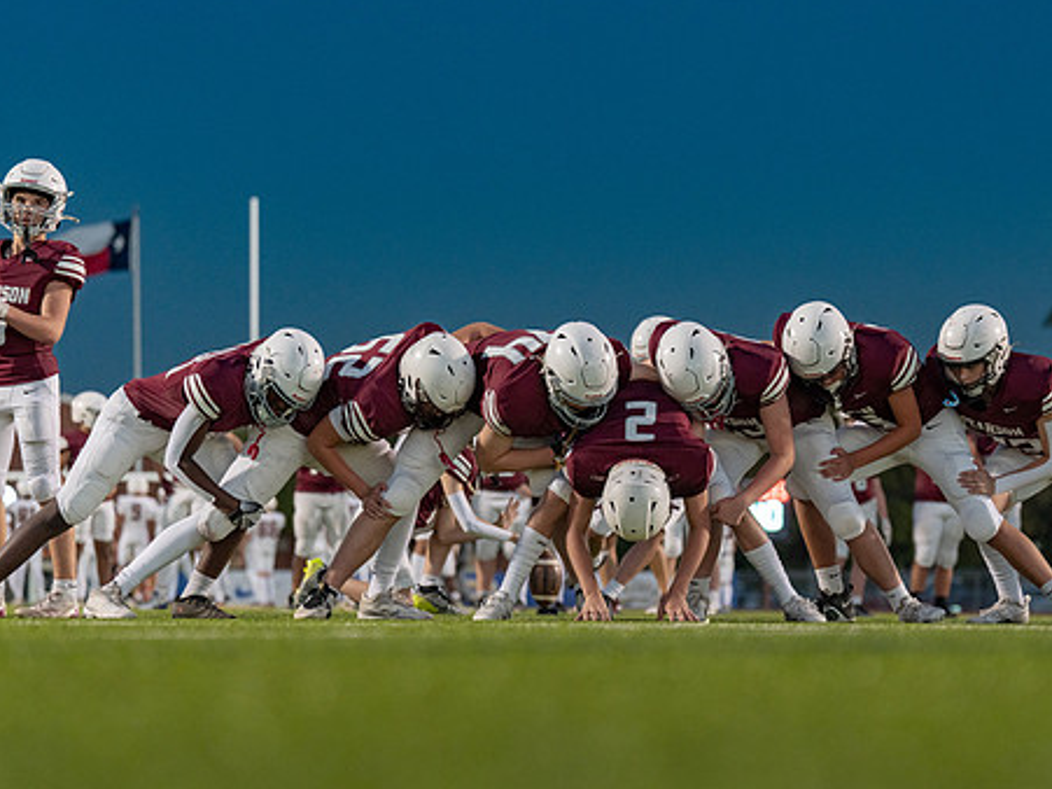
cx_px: 593
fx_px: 4740
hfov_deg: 12.7
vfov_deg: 9.5
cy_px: 423
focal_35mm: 156
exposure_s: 1/500
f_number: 2.8
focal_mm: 113
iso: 500
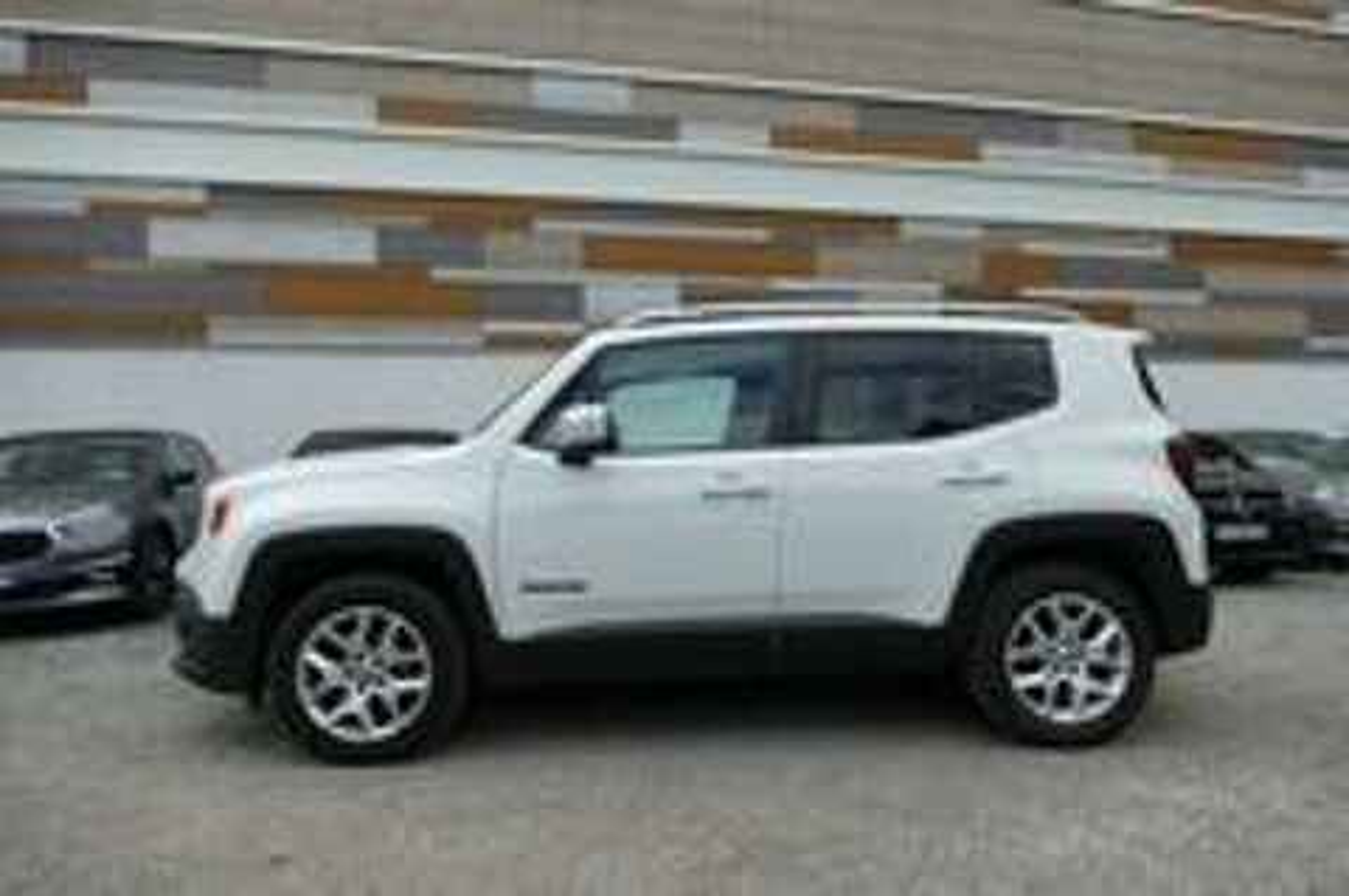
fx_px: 936
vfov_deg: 51.2
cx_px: 674
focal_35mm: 25
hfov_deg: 71.6
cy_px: 448
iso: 125
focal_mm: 9.12
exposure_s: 1/1300
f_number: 2.8
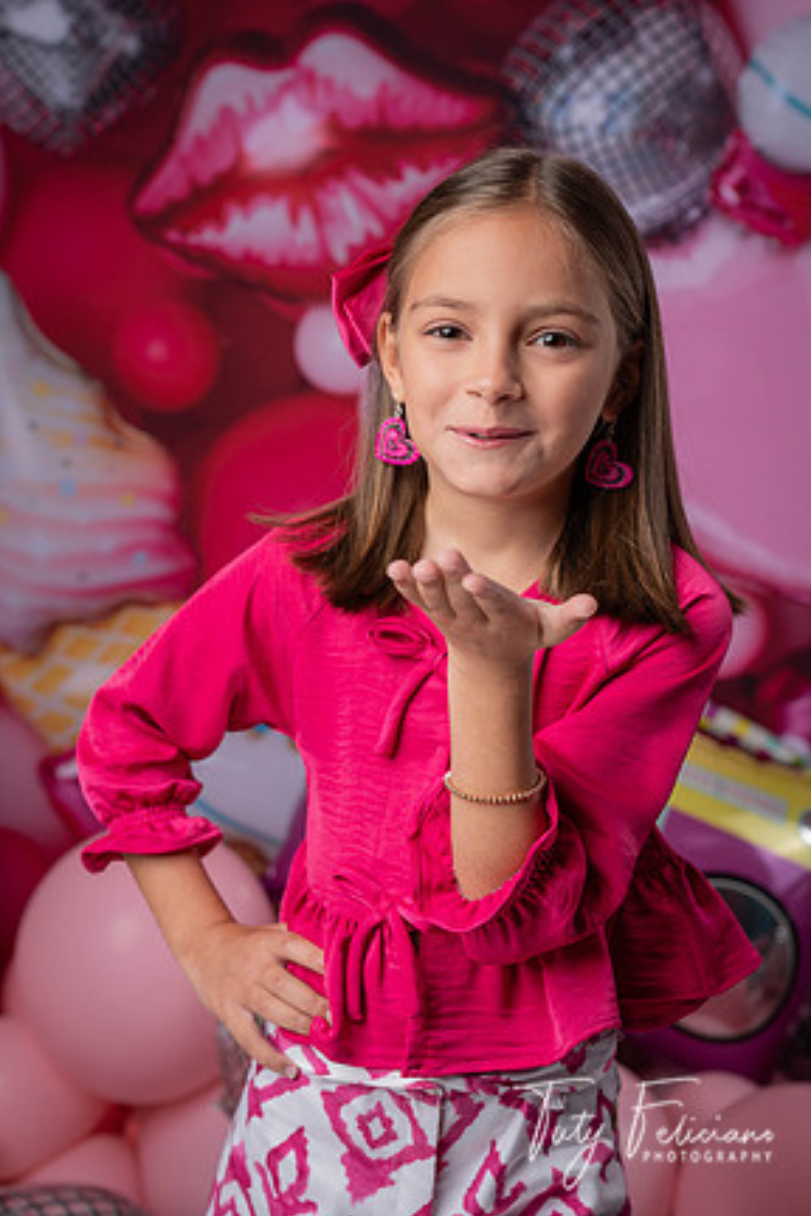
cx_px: 394
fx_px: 1723
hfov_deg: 26.5
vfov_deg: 38.9
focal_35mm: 51
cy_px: 588
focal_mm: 49
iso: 64
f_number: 4.5
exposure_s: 1/160
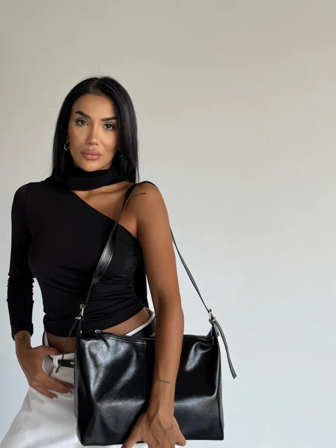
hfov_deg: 38.9
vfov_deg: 51.4
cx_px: 95
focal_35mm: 36
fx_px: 466
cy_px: 231
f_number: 1.78
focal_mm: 6.76
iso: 64
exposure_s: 1/121
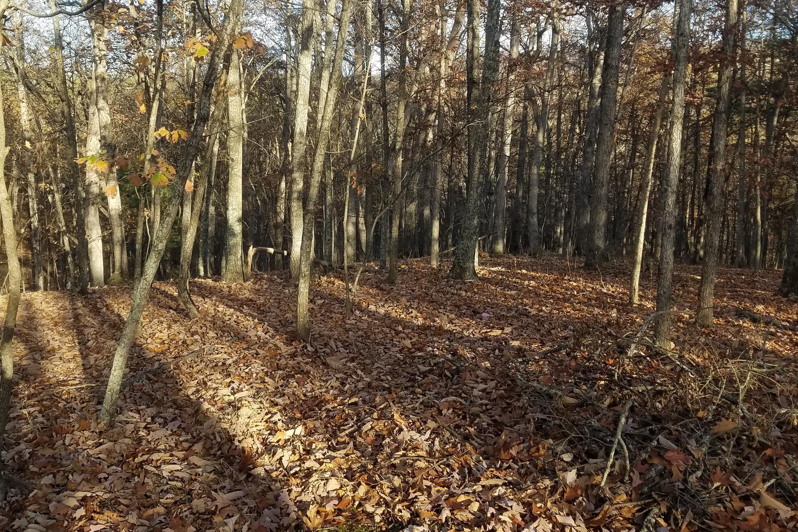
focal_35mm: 34
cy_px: 185
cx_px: 341
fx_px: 754
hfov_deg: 55.6
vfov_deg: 38.5
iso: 50
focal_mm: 4.2
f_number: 1.7
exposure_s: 1/514
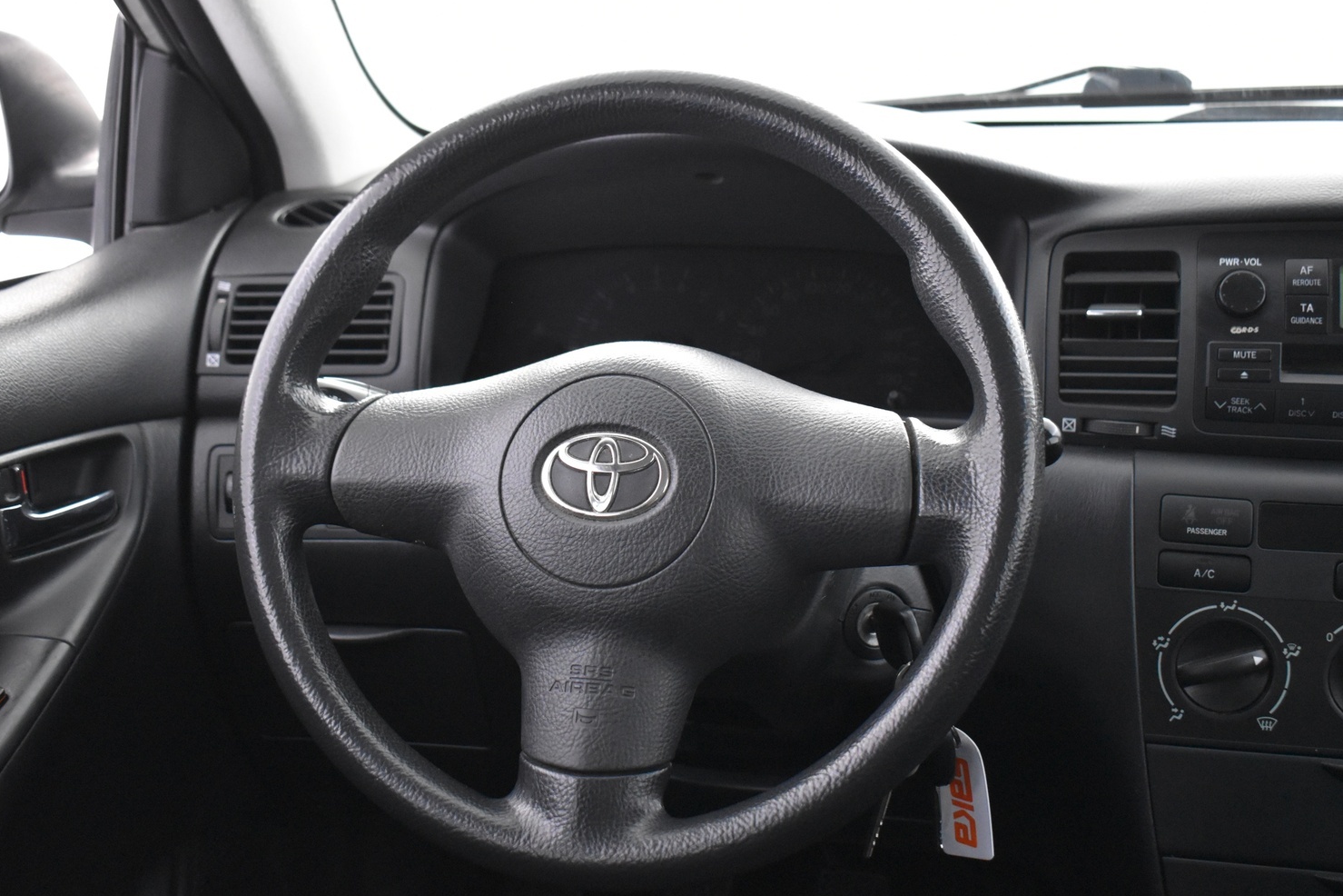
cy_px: 480
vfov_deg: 29.2
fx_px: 1716
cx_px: 627
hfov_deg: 42.7
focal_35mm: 46
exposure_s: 1/15
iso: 3200
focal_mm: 28
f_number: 4.2
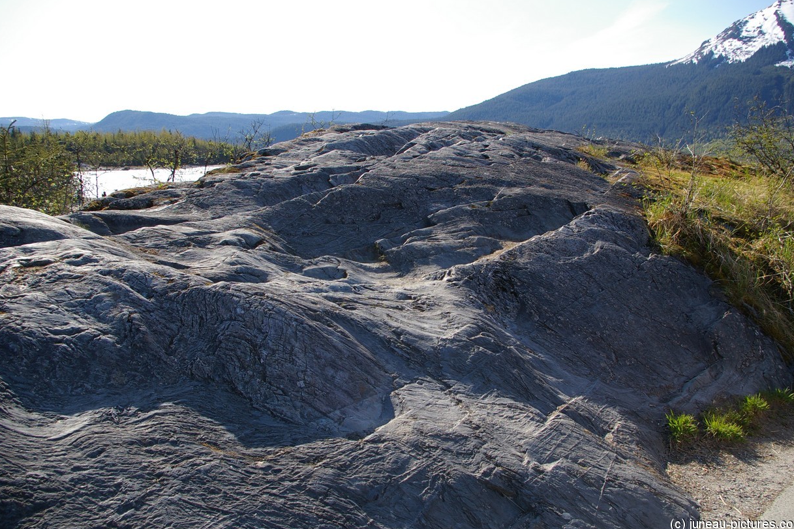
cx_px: 393
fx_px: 617
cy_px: 265
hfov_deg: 65.5
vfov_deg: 46.4
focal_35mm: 28
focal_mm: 18
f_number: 6.7
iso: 200
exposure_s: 1/350
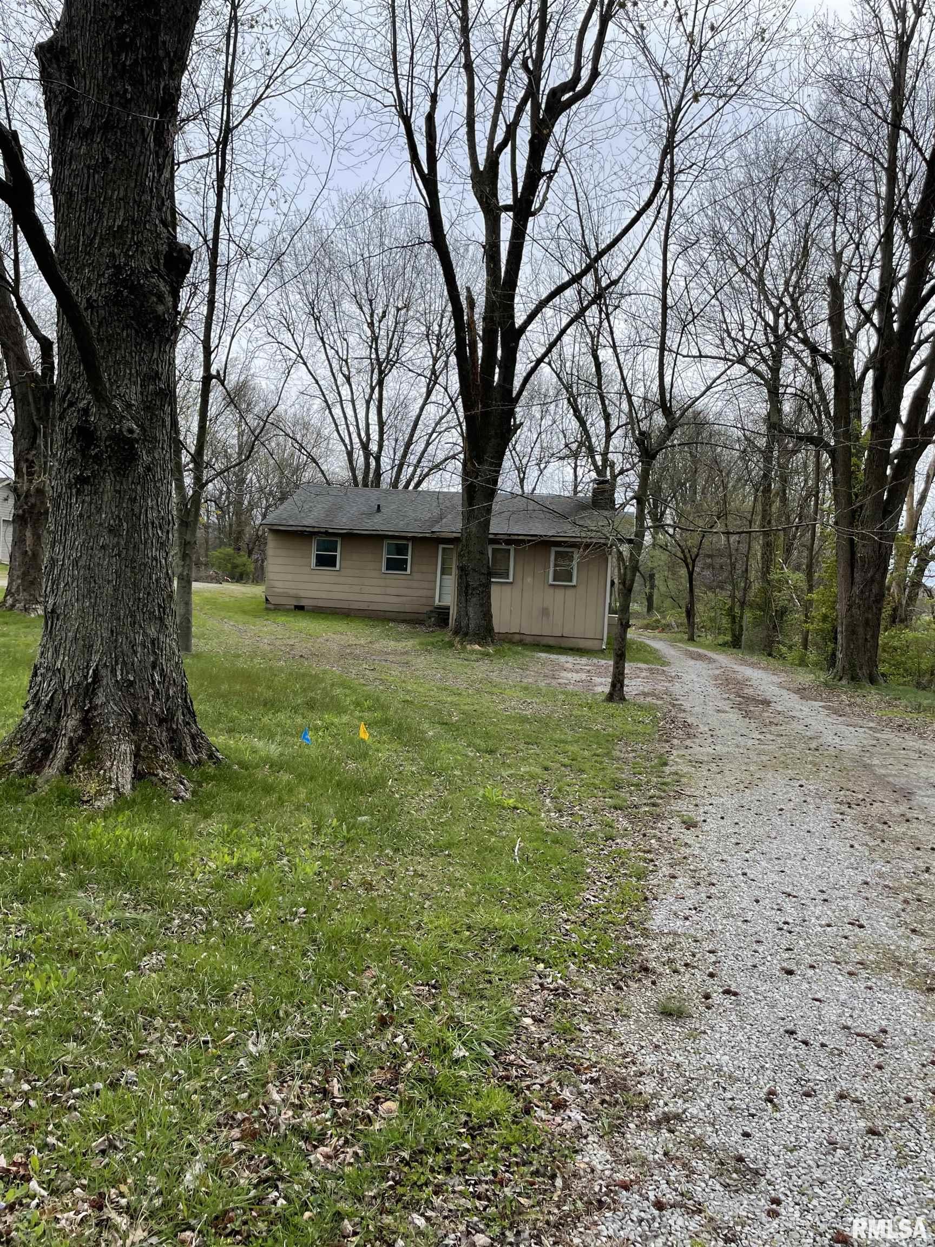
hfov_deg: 53.1
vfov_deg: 67.3
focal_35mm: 26
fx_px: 936
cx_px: 468
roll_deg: -1.5
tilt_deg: -0.2
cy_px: 624
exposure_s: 1/2564
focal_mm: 4.2
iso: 32
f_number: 1.6
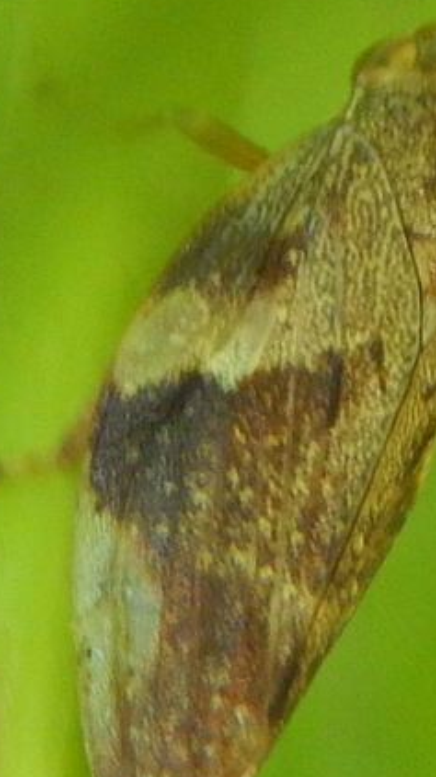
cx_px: 229
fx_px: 5165
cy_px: 503
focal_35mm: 251
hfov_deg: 4.8
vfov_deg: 8.6
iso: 250
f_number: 4.6
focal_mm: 20.5
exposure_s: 1/30
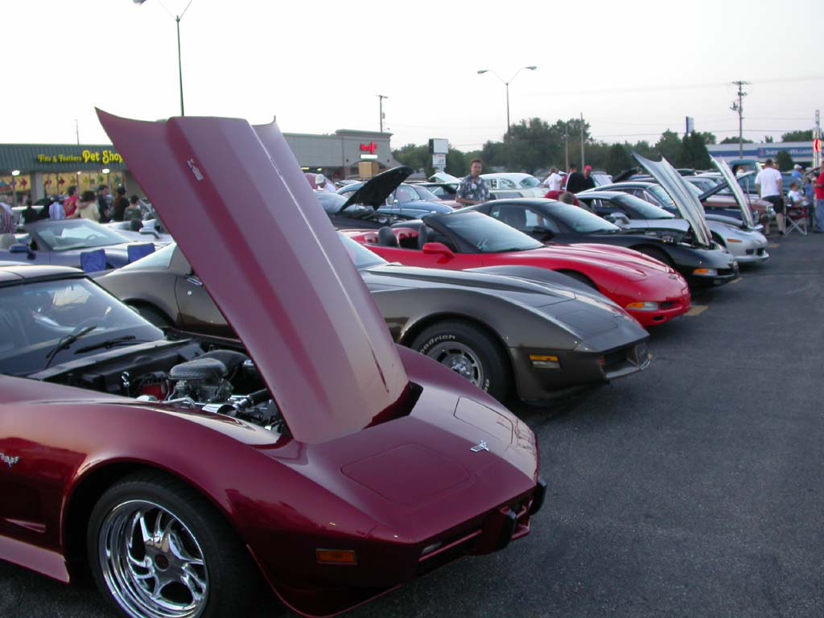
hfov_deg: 49.0
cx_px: 412
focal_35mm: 38
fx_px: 905
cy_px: 309
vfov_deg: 37.7
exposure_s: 1/58.7
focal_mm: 7.85
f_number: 3
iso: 100
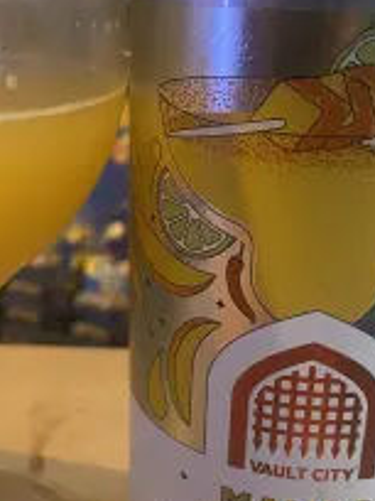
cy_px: 243
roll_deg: -0.2
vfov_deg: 38.9
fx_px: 708
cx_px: 91
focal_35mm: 49
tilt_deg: -19.3
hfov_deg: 29.2
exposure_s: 1/50
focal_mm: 4.25
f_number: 1.8
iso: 320
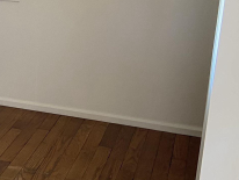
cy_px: 49
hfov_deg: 19.9
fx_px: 581
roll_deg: +1.6
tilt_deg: -15.5
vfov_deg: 17.5
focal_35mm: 84
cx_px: -127
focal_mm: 4.25
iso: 125
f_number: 1.8
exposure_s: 1/83
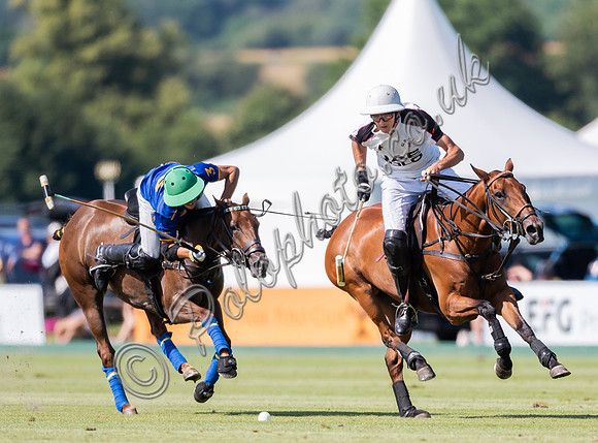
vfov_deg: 1.8
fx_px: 14280
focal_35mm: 831
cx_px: 302
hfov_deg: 2.4
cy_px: 324
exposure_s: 1/4000
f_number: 4
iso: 320
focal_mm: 500
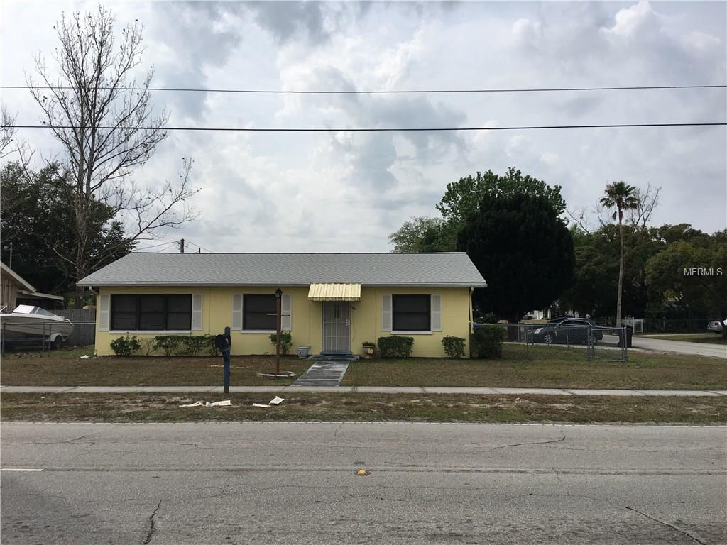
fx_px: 609
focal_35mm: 29
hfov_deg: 61.7
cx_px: 364
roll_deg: -0.4
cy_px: 272
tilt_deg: +4.4
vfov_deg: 48.2
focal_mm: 4.15
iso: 25
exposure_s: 1/2481
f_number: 2.2
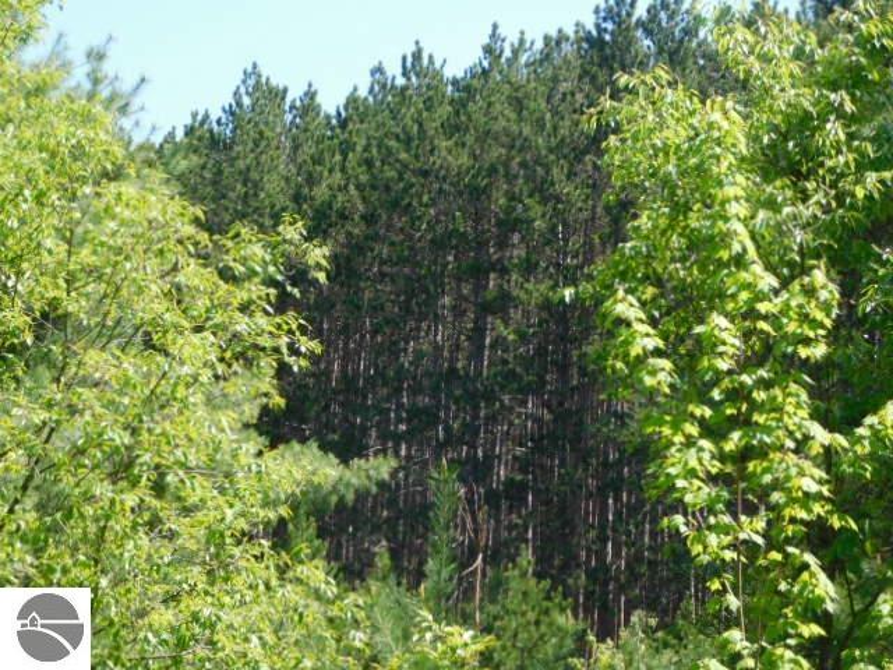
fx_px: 2967
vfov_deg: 12.9
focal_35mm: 115
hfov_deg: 17.1
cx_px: 446
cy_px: 335
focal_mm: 20.3
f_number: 4.8
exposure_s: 1/200
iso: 125
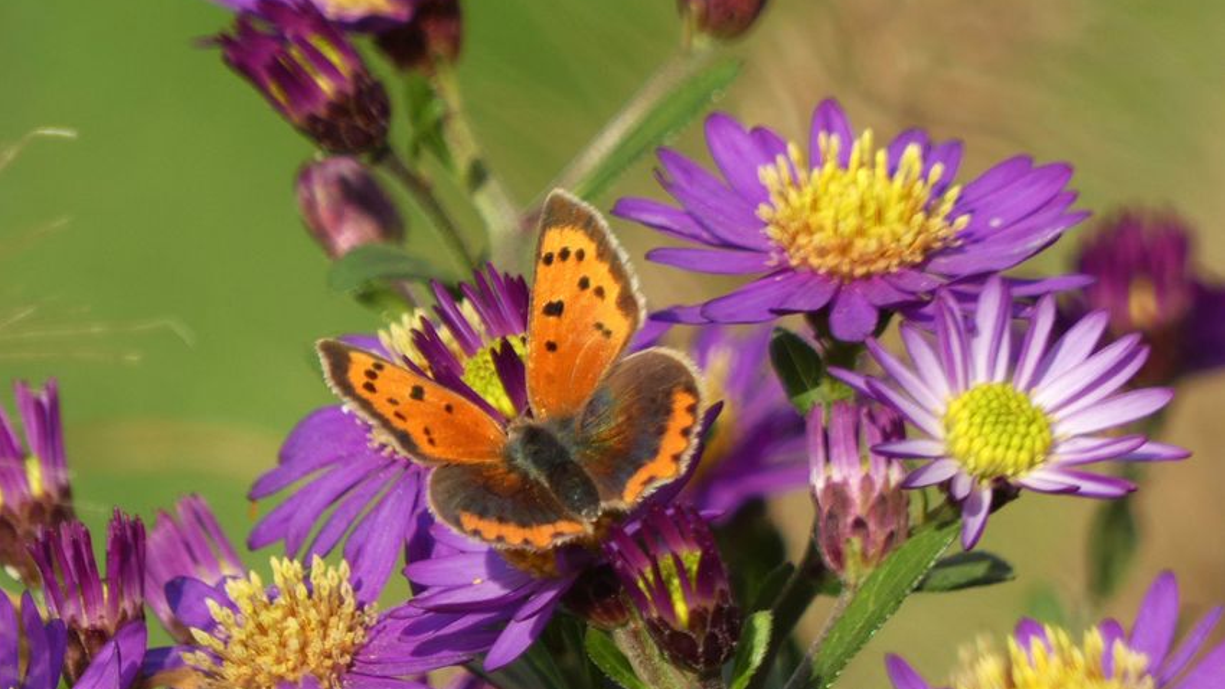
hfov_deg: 1.8
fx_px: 38554
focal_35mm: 1187
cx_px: 613
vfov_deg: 1.0
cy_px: 284
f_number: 5.7
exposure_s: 1/125
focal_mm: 194.6
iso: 80
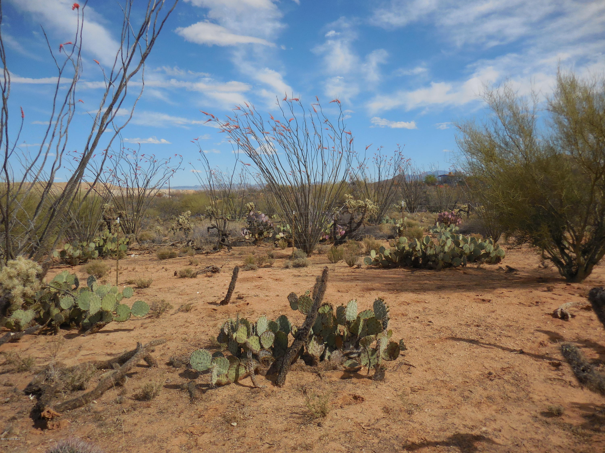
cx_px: 302
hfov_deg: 63.4
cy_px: 226
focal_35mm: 28
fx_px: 489
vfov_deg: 49.7
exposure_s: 1/640
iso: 125
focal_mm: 5
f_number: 7
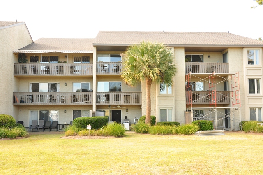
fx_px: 285
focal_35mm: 39
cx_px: 132
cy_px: 88
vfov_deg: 34.1
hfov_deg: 49.6
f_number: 7.1
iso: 320
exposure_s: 1/100
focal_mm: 26
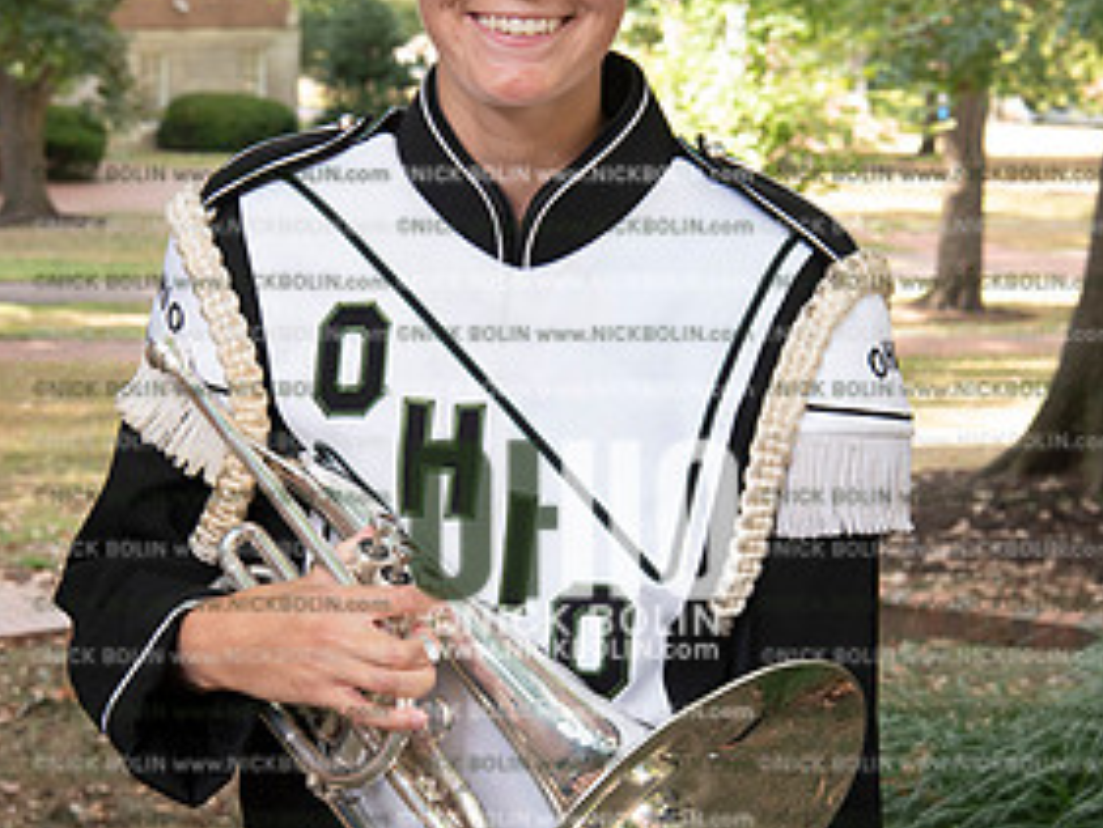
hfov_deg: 25.3
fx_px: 2455
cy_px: 549
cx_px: 573
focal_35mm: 77
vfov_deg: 19.1
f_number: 8
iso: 800
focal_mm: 50
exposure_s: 1/100
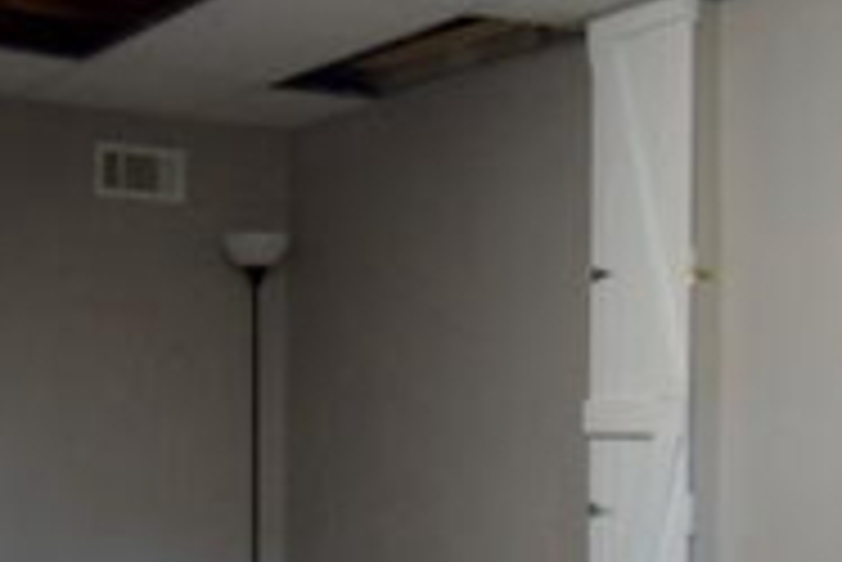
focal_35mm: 60
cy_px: 481
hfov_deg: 33.3
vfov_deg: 22.2
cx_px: 498
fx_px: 1404
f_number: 3.5
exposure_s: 1/60
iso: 1000
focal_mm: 10
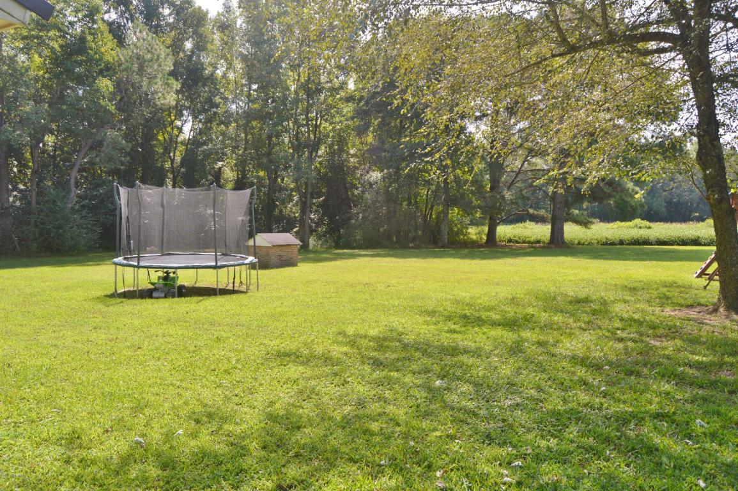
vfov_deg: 47.9
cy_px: 246
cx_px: 369
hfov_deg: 67.4
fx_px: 553
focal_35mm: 27
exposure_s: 1/160
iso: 100
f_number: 6.3
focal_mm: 18
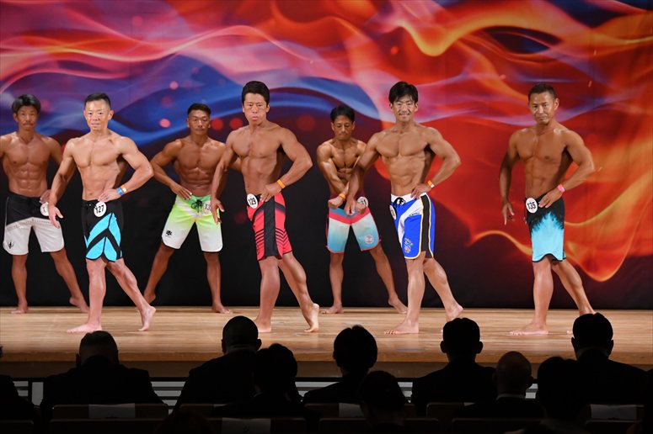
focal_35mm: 168
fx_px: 3046
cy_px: 217
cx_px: 326
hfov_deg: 12.2
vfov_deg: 8.2
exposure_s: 1/400
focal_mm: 112
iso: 3200
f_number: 5.6
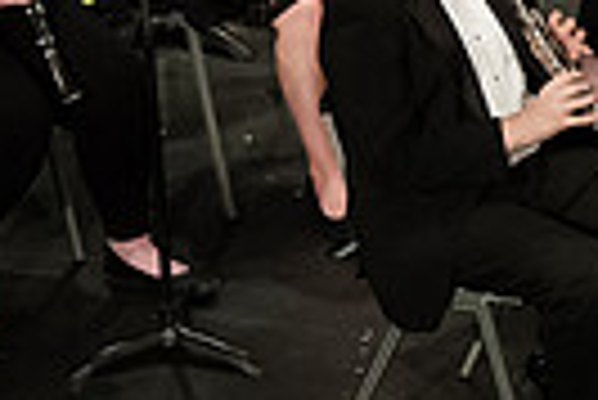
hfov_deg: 4.5
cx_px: 670
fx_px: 7616
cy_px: 34
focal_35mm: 458
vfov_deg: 3.0
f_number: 4
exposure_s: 1/200
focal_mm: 105
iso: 4000
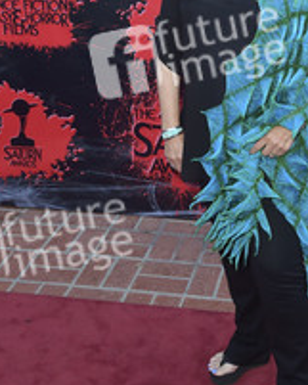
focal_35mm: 58
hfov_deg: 25.8
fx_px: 660
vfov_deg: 32.3
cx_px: 244
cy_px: 149
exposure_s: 1/250
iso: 250
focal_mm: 31
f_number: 6.3
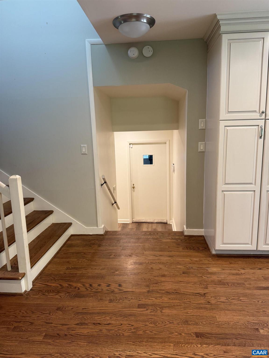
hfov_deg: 56.8
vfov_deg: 71.6
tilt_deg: -8.4
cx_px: 134
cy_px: 179
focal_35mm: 24
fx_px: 249
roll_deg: +2.2
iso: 160
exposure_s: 1/60
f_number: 1.78
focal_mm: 6.76
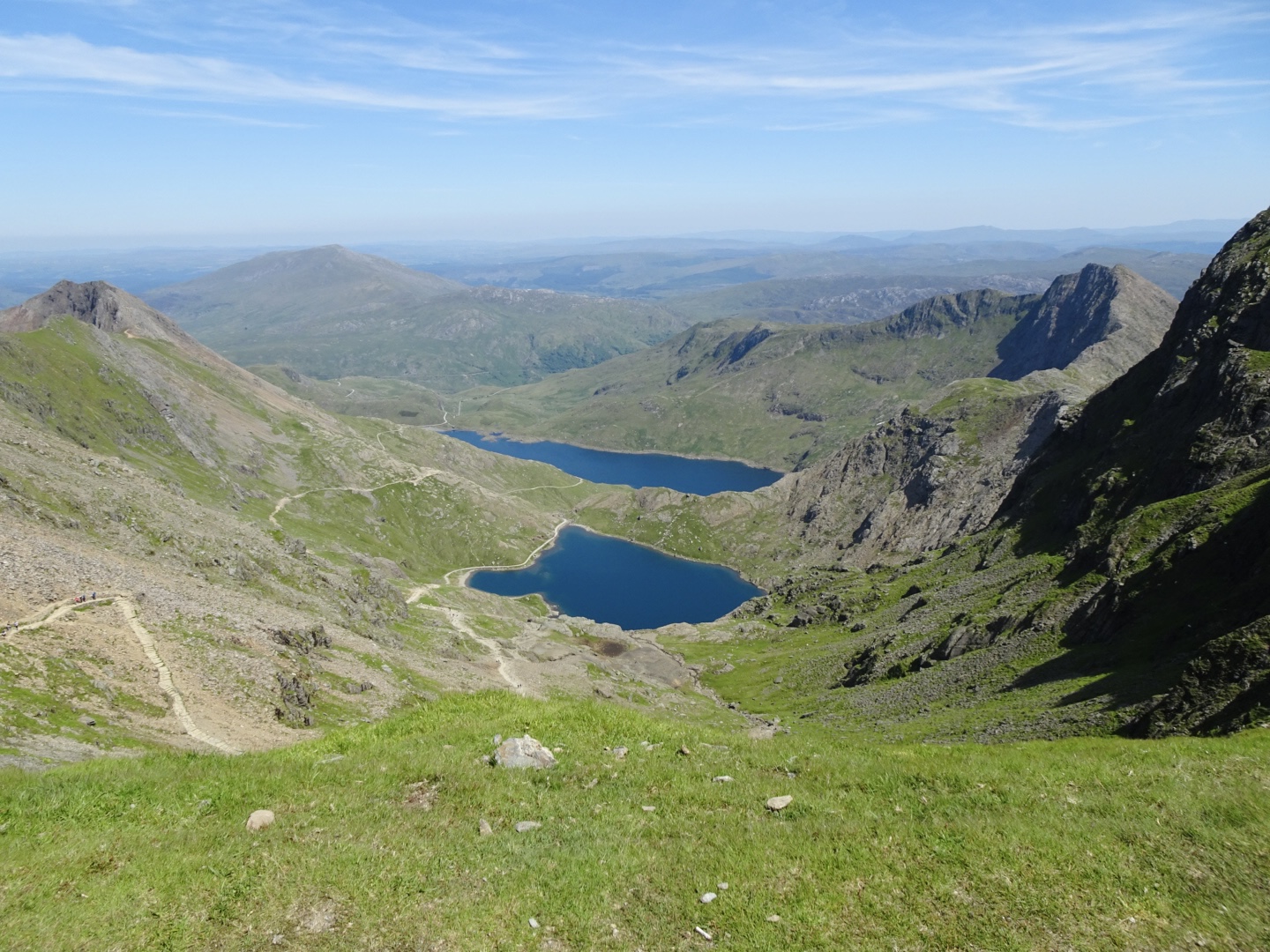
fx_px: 881
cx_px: 635
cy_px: 476
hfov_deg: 71.6
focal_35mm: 24
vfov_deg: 56.8
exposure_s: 1/800
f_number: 3.5
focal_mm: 4.1
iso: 80
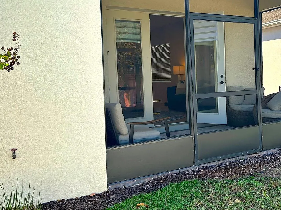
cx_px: 189
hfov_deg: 47.0
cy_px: 82
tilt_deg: -0.7
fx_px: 317
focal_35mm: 39
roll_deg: +1.5
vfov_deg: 36.6
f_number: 1.5
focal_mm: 5.7
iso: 50
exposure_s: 1/808
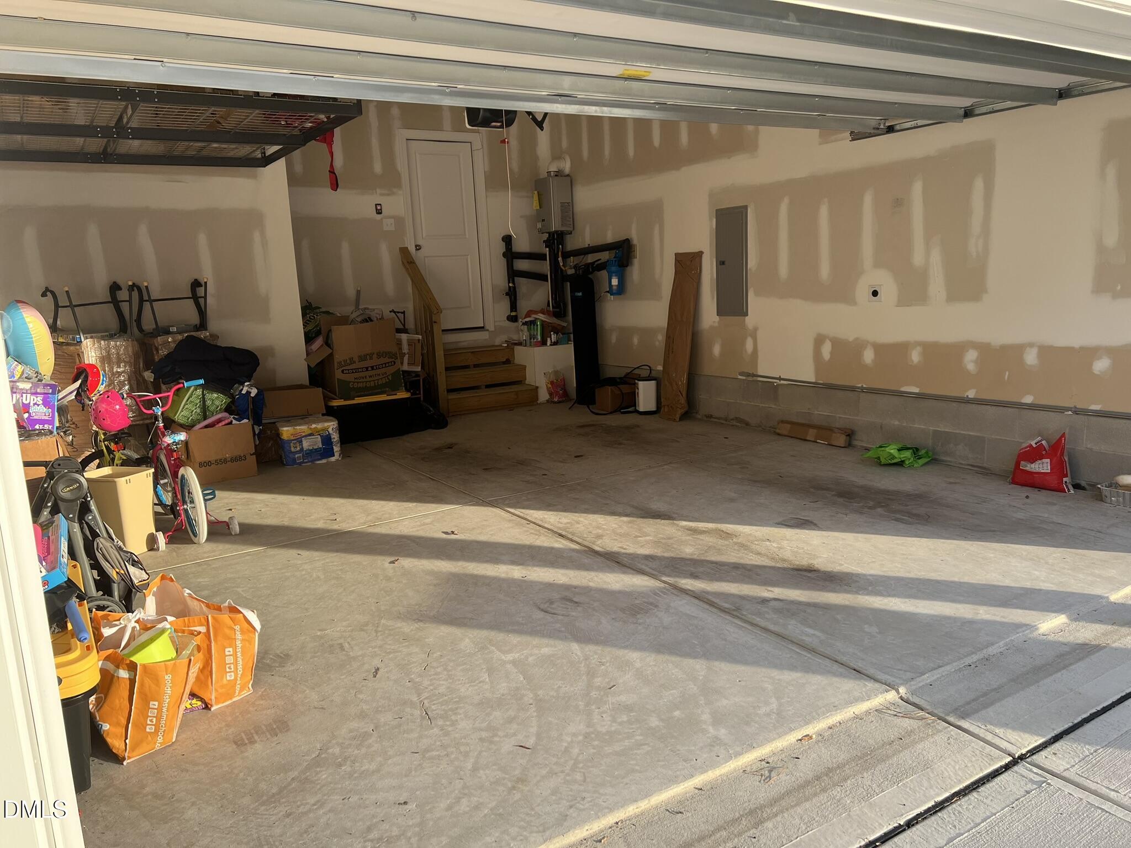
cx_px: 566
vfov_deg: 53.1
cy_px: 424
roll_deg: +2.6
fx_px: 849
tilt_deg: -8.4
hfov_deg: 67.3
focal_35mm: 26
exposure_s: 1/402
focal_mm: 5.7
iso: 50
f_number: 1.5
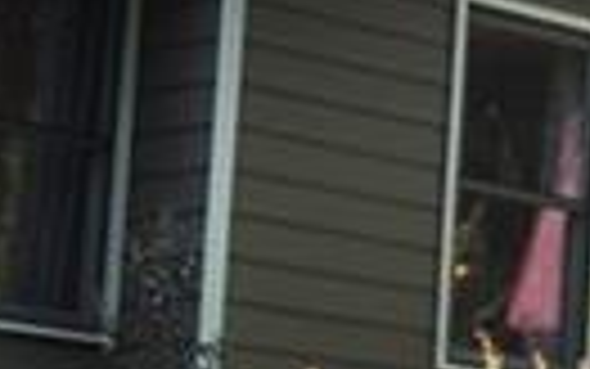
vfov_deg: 6.1
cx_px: 1189
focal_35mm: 214
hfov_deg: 9.2
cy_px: 353
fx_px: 3442
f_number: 9
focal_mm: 18
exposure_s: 1/50
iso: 200
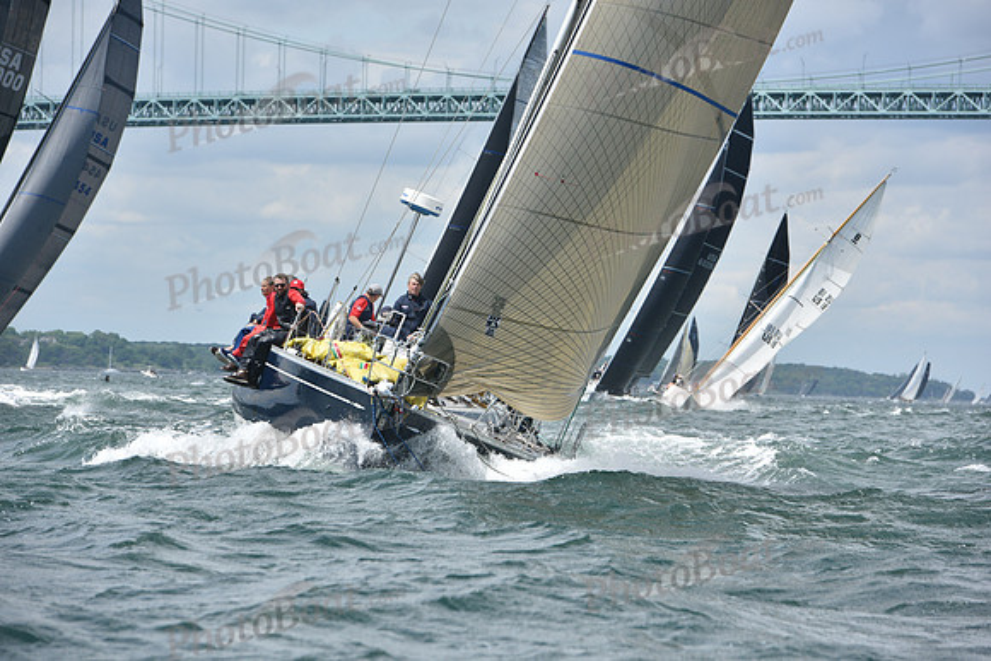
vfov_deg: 7.4
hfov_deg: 11.1
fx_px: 5094
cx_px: 496
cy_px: 330
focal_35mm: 185
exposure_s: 1/1000
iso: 250
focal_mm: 185
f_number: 8
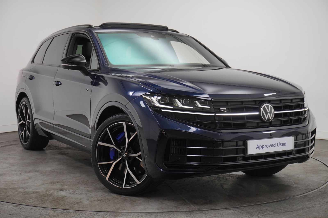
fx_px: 478
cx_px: 164
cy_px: 109
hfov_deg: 37.9
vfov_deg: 25.7
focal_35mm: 52
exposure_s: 1/30
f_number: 5.6
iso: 400
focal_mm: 35
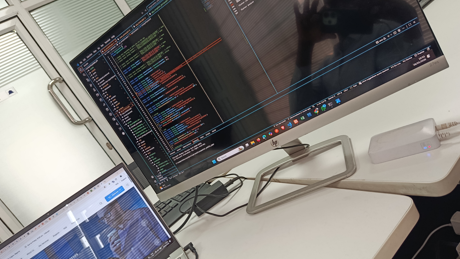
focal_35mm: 27
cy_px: 138
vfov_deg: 42.9
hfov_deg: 69.9
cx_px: 224
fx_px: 329
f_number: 1.7
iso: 585
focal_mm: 5.24
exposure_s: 1/100
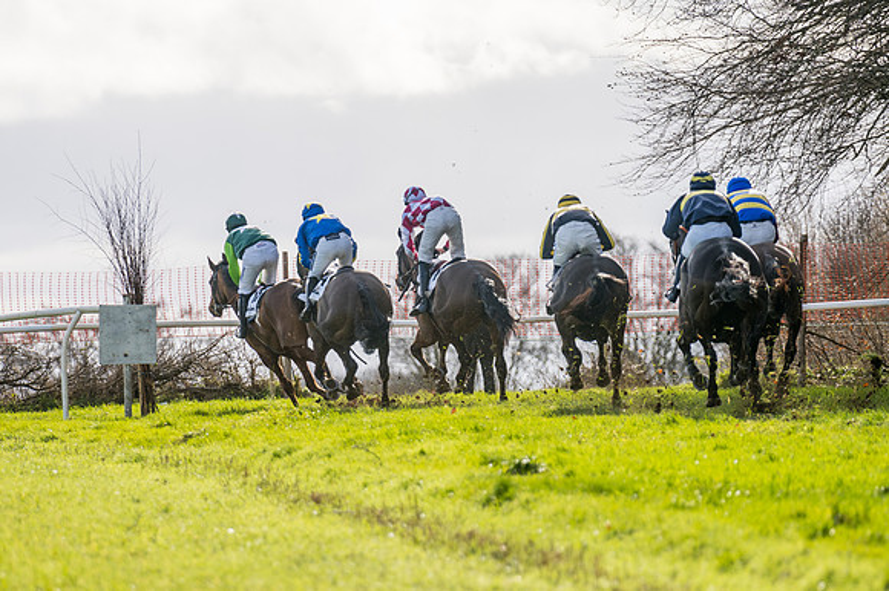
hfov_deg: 5.2
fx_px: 9878
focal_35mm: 400
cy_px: 296
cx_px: 444
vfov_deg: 3.4
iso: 200
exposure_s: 1/1600
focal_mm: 244
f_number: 4
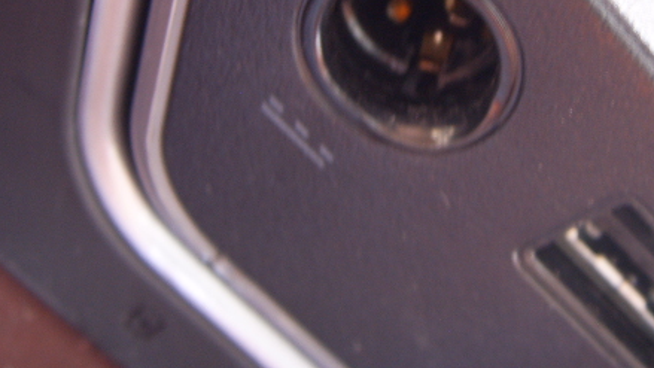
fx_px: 1075
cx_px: 460
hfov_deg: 33.4
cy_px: 27
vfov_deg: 19.0
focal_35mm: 62
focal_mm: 6.6
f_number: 3.5
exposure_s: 1/2
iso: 63
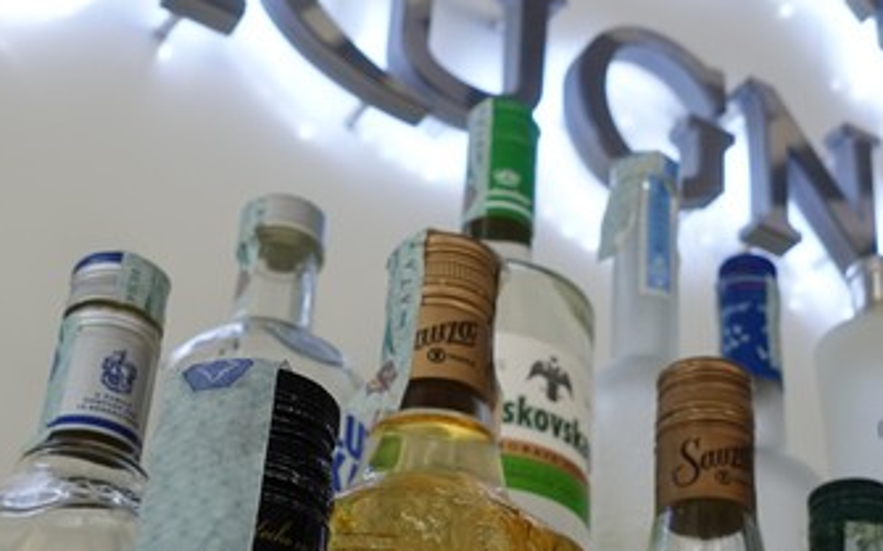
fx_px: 1756
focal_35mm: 73
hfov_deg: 28.2
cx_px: 522
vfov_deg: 17.7
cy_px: 415
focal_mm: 8.8
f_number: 3.5
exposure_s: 1/80
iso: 125
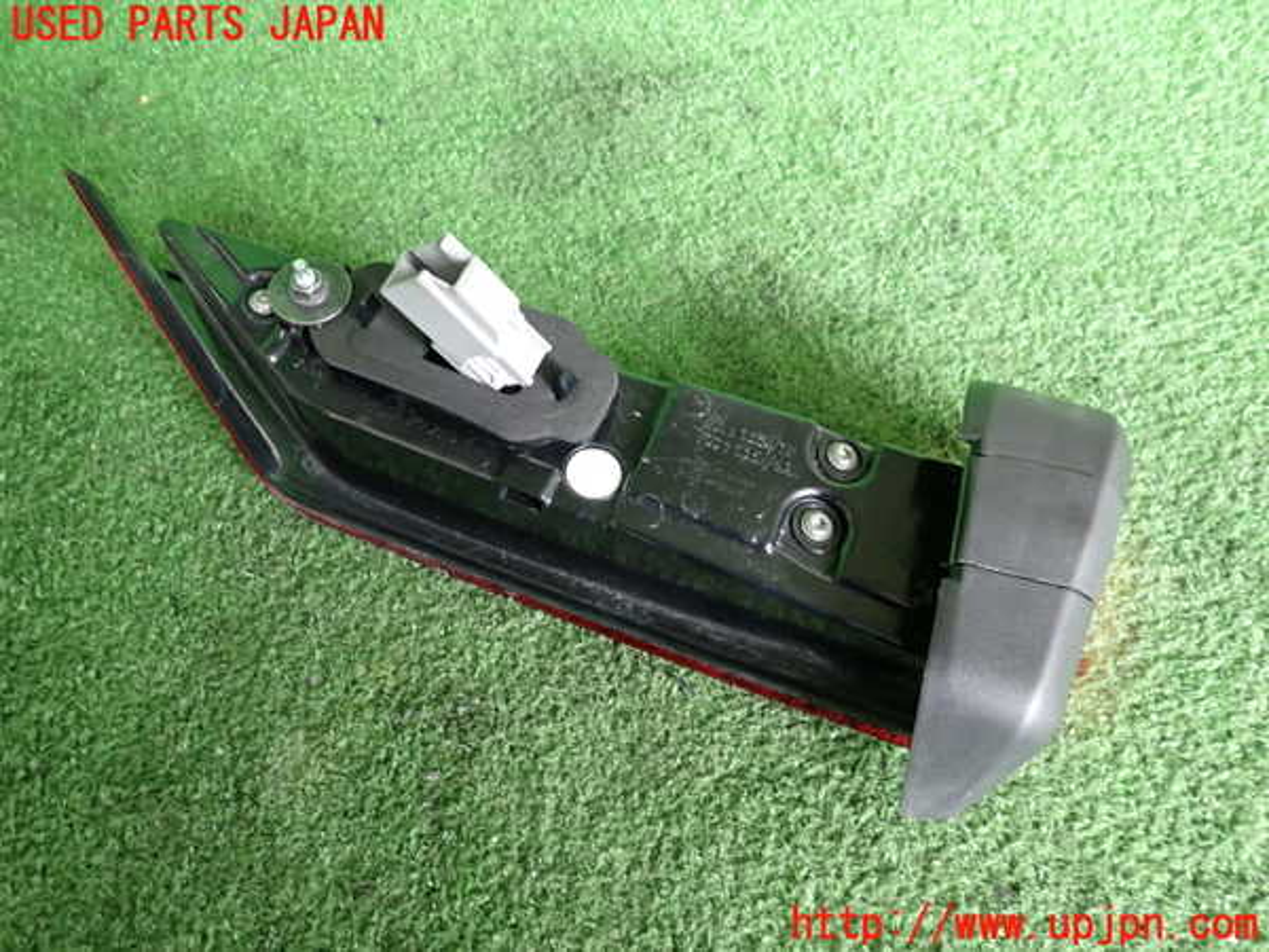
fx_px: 916
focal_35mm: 25
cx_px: 634
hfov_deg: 69.4
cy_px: 476
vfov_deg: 54.9
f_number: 2
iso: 250
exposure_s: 1/30
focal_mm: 4.5
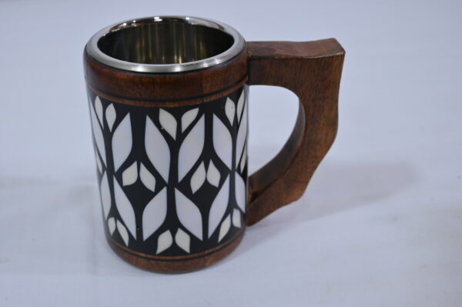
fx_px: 615
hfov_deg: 41.1
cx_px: 231
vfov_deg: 28.0
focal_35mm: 48
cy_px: 154
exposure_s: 1/125
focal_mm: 48
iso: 500
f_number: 7.1
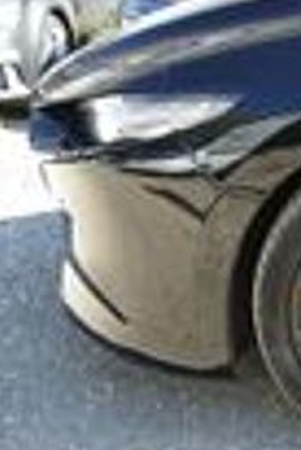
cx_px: 420
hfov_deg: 19.2
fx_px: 801
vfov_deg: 31.3
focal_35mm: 64
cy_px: 280
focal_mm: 11.86
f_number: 3
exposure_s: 1/250
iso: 125
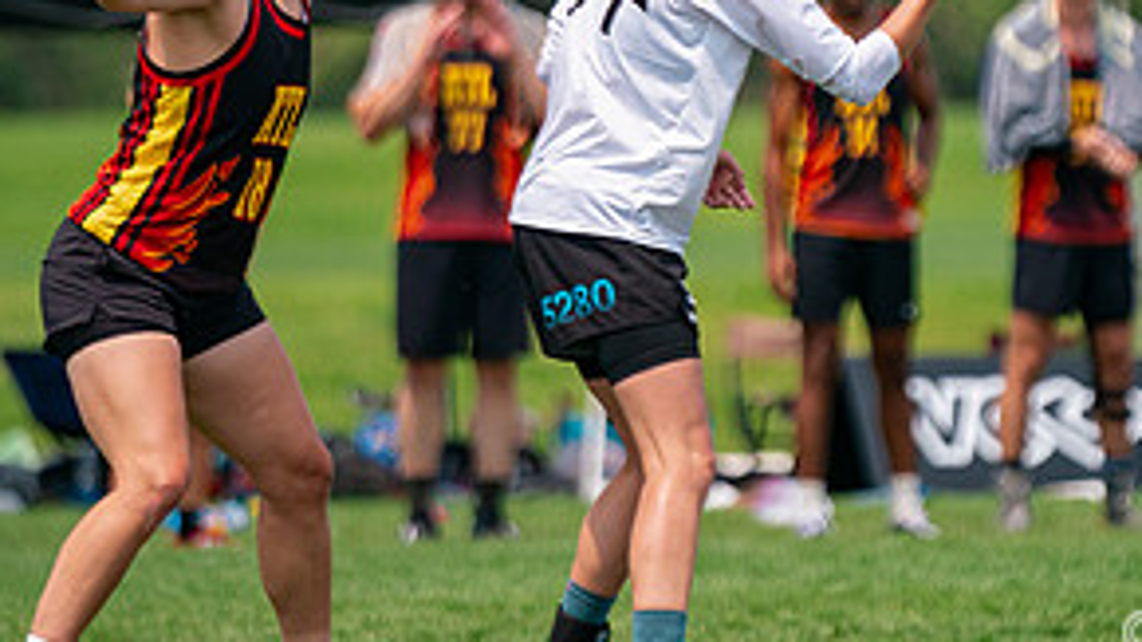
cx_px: 720
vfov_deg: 2.5
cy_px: 119
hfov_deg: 4.5
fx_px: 14472
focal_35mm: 478
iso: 400
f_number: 2.8
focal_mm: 200
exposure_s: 1/8000
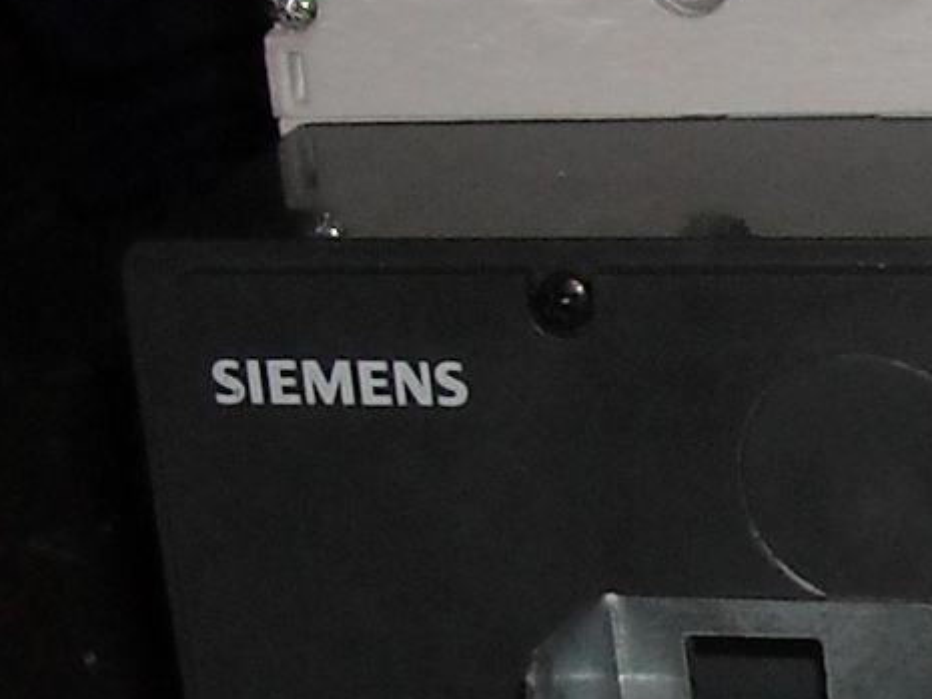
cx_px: 1820
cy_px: 731
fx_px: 5252
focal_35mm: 195
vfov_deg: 7.6
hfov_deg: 9.5
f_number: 2.8
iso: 200
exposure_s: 1/60
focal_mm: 5.7
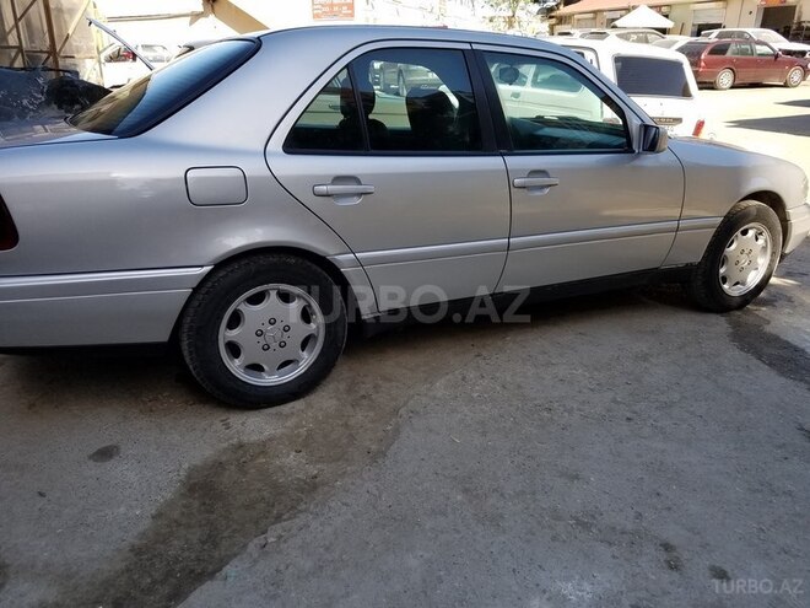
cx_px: 405
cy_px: 304
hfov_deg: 67.3
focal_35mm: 26
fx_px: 608
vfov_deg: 53.1
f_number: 1.7
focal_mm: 4.2
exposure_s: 1/742
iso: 50
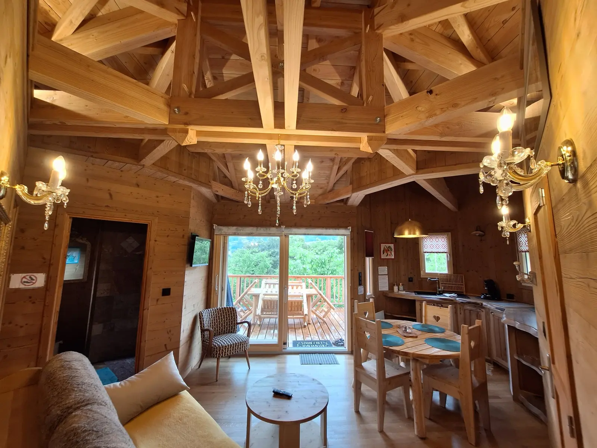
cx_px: 298
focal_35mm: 13
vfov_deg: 89.9
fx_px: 224
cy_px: 224
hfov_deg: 106.2
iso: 64
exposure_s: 1/50
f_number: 2.2
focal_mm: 1.74
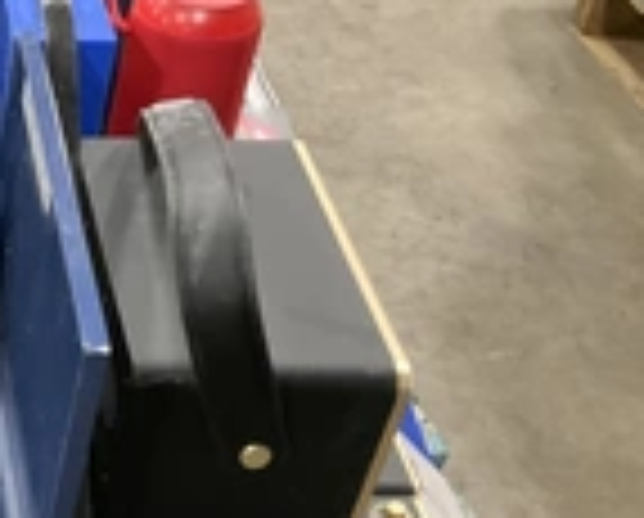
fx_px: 1509
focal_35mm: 79
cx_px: -252
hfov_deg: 21.2
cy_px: 423
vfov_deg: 19.3
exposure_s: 1/30
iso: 500
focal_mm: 3
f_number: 1.8
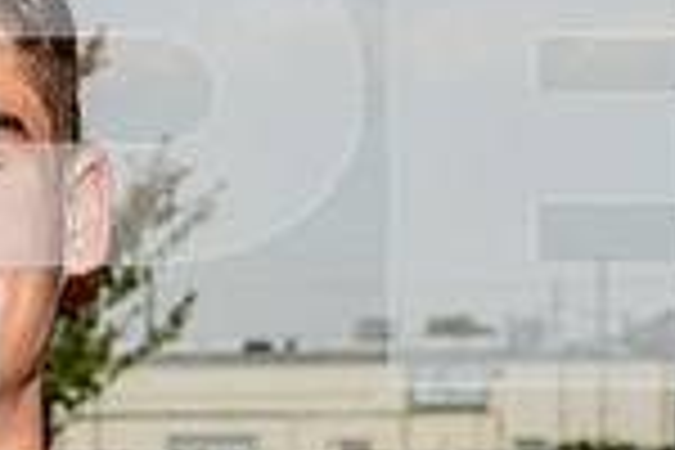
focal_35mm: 198
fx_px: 3712
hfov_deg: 10.1
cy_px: 698
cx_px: -253
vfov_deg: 6.8
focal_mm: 49
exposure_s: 1/250
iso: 125
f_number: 8
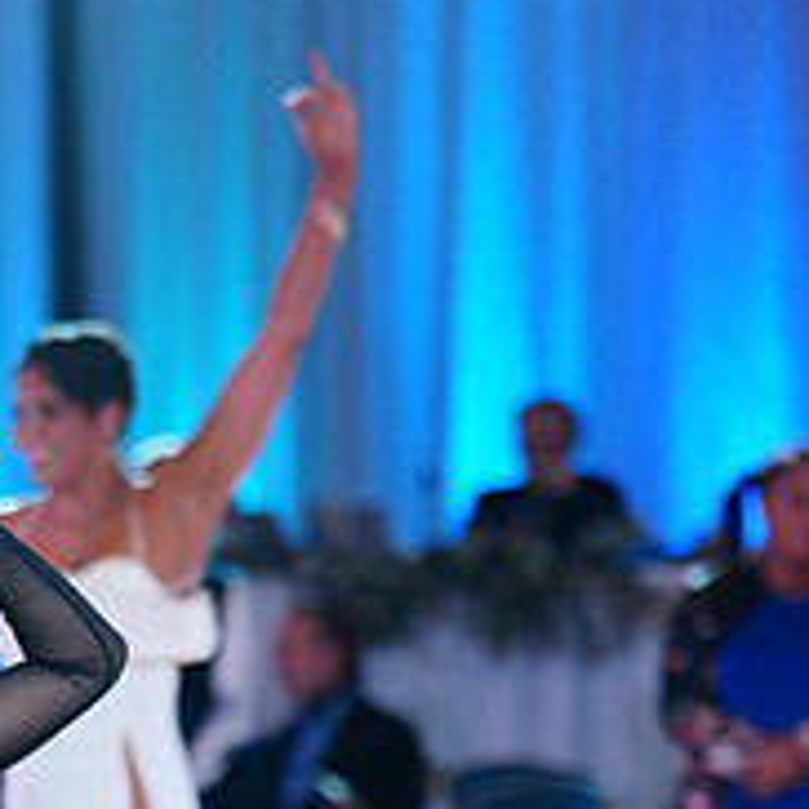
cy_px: 1187
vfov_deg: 5.6
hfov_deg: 5.7
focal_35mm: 309
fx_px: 8170
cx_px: 24
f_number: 2.8
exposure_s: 1/500
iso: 1600
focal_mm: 114
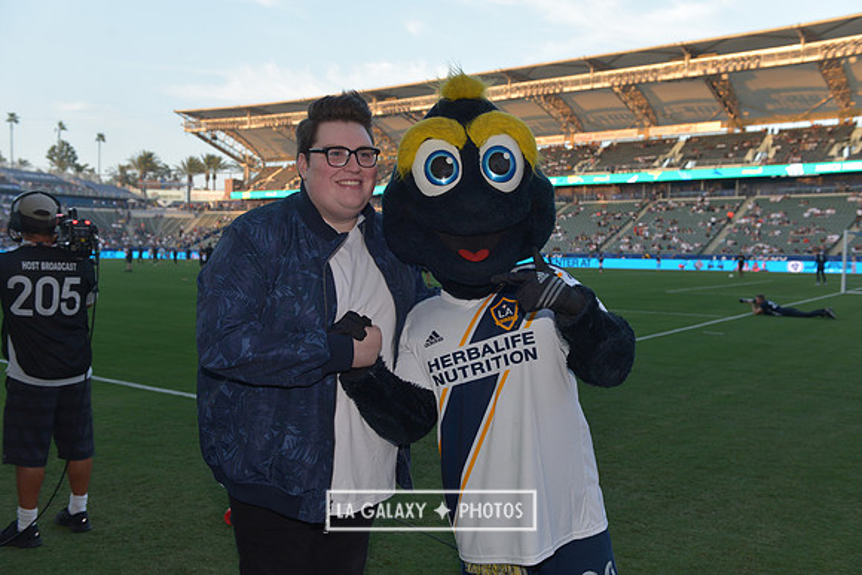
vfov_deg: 41.1
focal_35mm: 32
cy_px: 288
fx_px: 766
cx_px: 431
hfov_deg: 58.7
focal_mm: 32
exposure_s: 1/250
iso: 400
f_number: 5
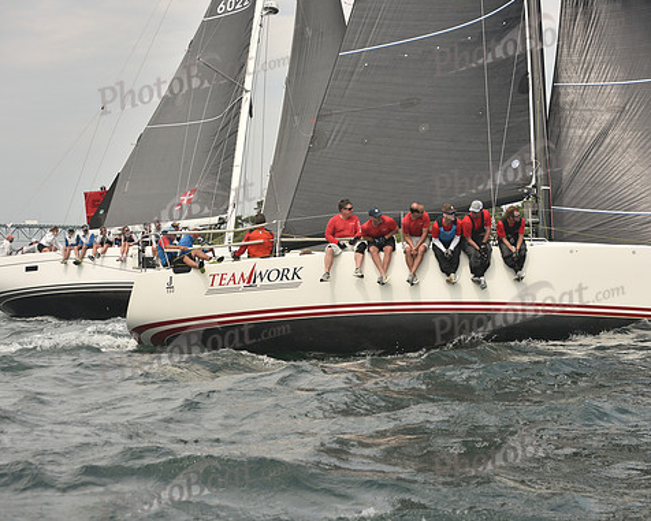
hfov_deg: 23.8
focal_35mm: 80
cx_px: 362
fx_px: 1542
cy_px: 258
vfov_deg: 19.2
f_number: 6.3
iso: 250
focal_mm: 70
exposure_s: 1/640
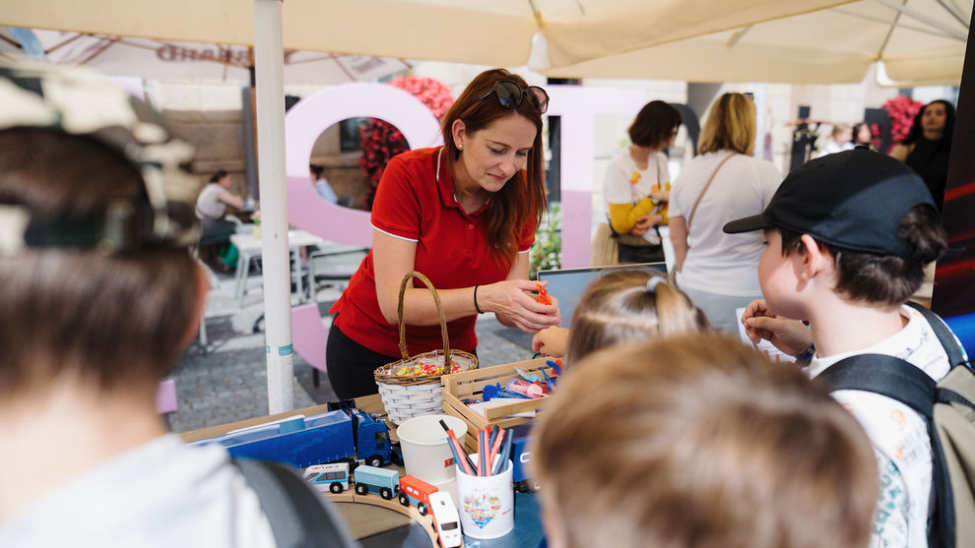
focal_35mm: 26
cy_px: 267
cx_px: 488
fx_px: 672
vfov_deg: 44.4
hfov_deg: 71.9
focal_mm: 24
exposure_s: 1/1600
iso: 100
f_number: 2
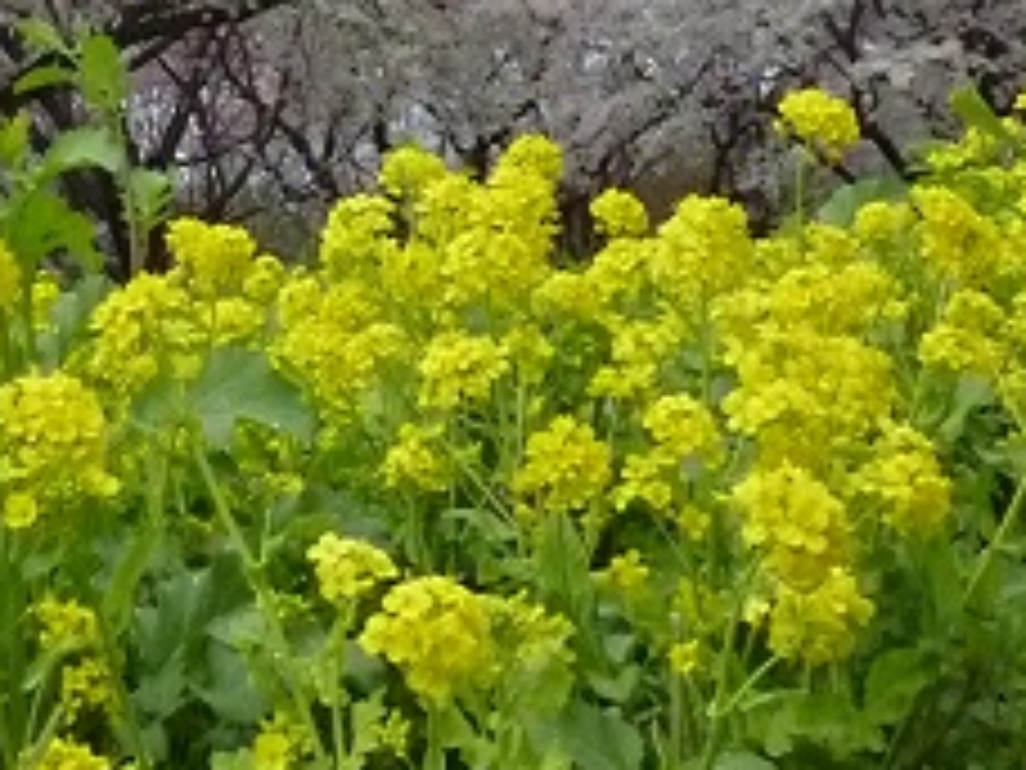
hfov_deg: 28.9
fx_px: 1927
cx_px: 148
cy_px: -72
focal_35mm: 65
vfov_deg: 21.5
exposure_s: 1/2000
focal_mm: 4.7
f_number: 6.3
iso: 1600
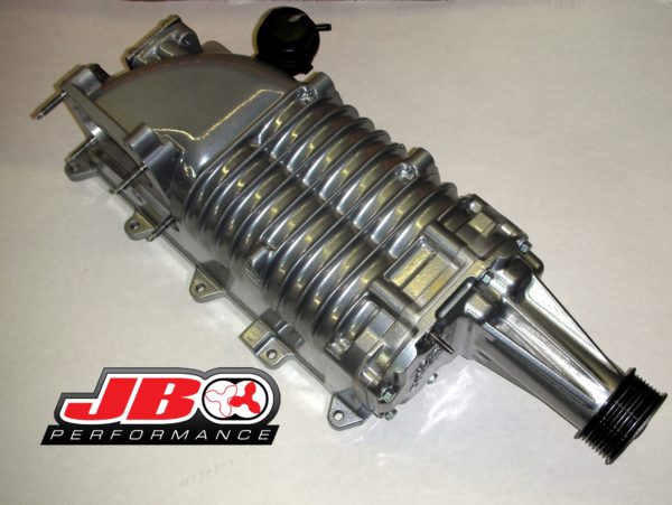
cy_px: 252
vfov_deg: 40.8
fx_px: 680
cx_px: 336
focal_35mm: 35
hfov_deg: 52.6
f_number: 3
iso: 50
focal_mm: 5.8
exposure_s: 1/60.1
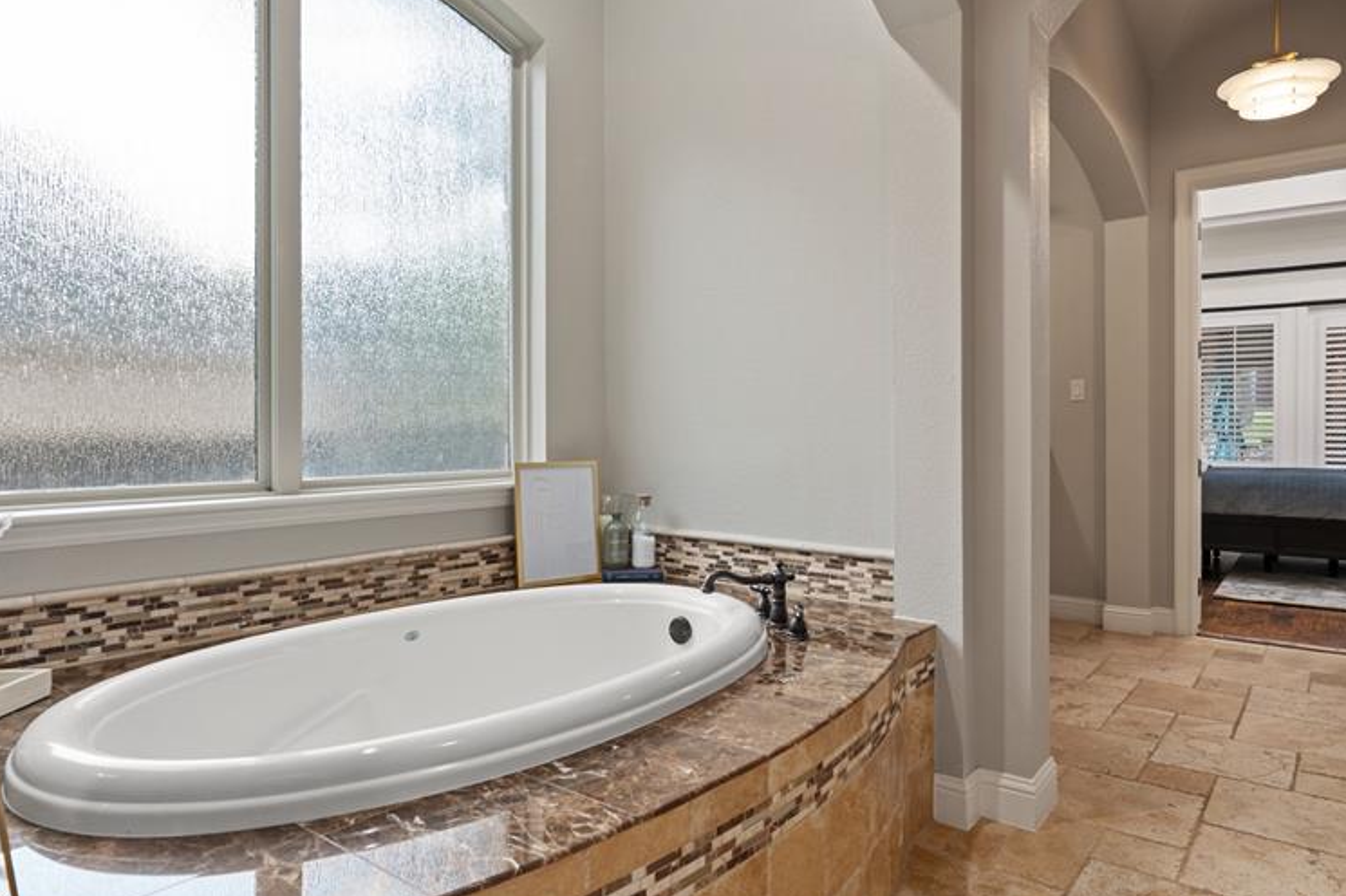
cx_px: 717
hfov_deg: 78.5
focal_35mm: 22
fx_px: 822
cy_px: 437
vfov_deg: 57.2
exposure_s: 1/8
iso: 640
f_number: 8
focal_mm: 16
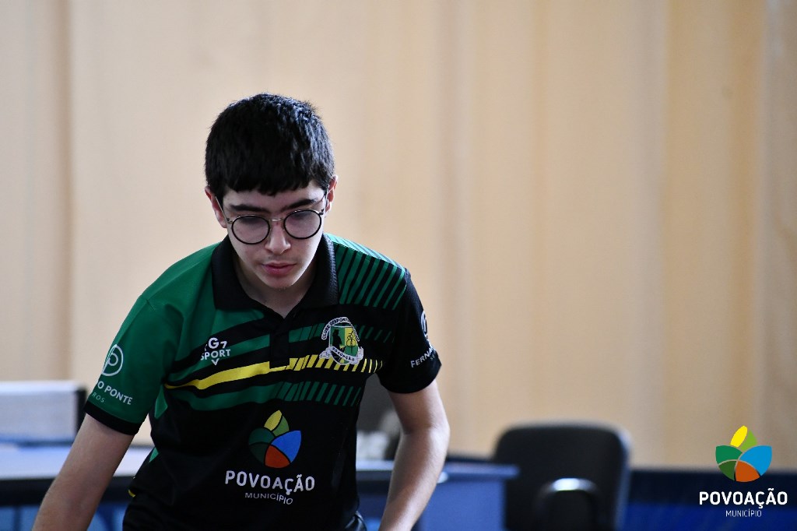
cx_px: 398
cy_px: 266
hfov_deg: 5.7
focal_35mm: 360
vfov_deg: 3.8
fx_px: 7967
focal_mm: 240
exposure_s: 1/250
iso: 3600
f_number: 6
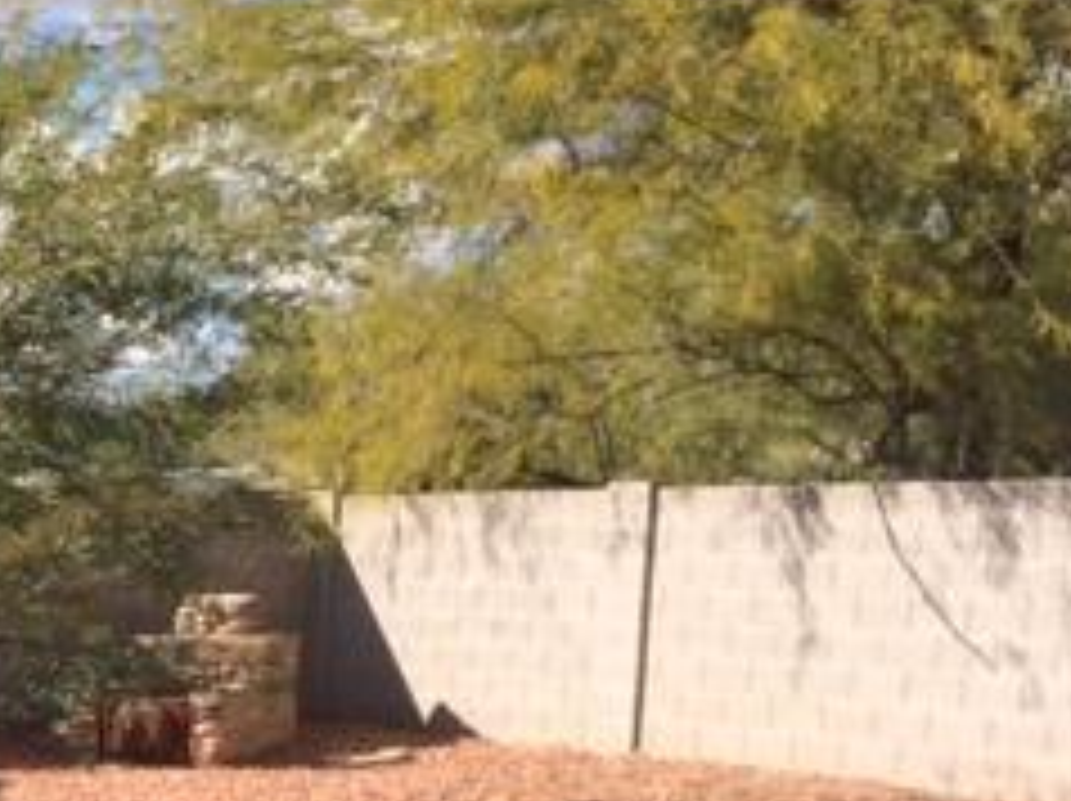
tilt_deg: -11.7
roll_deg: -0.3
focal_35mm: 78
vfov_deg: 17.8
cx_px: -338
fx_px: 2411
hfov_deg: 22.3
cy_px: 1017
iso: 32
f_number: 2.2
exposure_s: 1/1244
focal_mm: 4.15
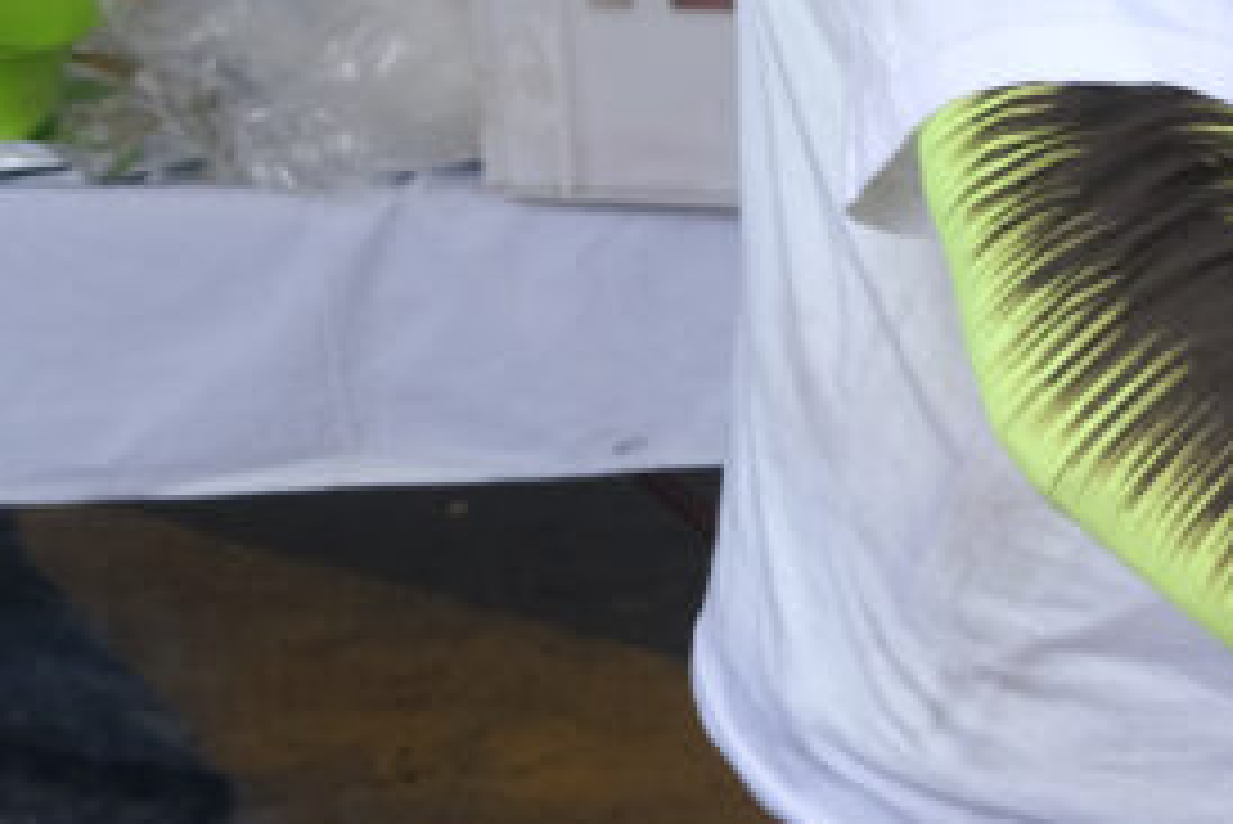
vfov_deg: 11.8
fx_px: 3975
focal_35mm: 116
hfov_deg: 17.4
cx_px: 1116
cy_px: 700
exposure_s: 1/90
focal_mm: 20.5
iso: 160
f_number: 5.6
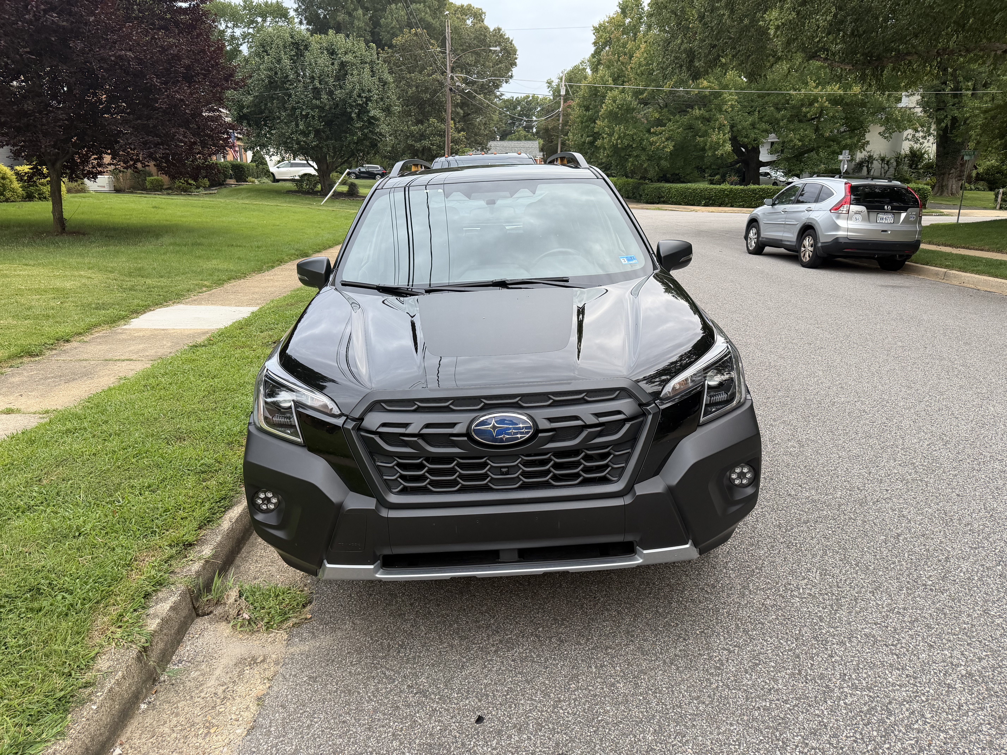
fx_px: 698
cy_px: 378
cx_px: 504
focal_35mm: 24
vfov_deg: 56.8
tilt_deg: -16.5
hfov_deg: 71.6
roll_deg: +0.5
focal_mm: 6.76
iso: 200
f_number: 1.78
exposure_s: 1/100
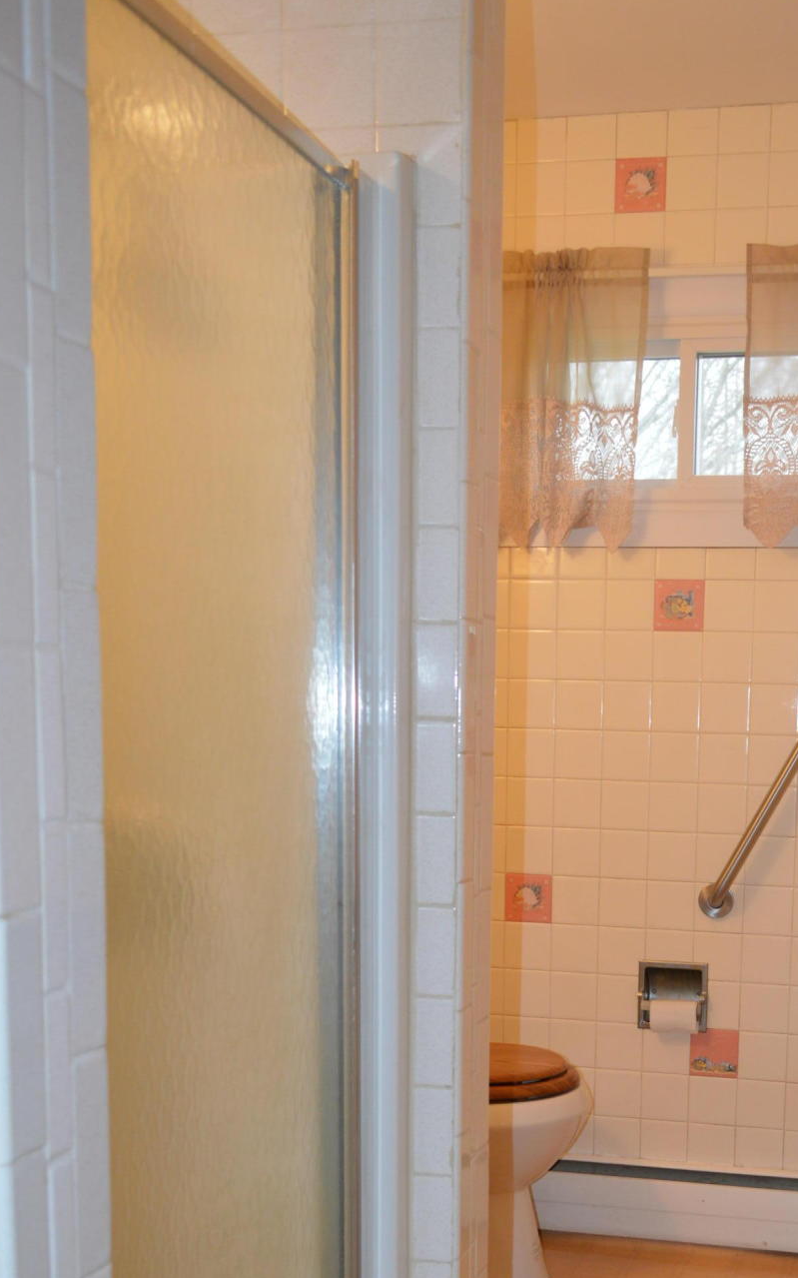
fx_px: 1497
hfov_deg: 29.2
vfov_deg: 45.0
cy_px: 922
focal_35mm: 43
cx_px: 635
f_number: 3.5
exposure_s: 1/60
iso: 640
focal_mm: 18
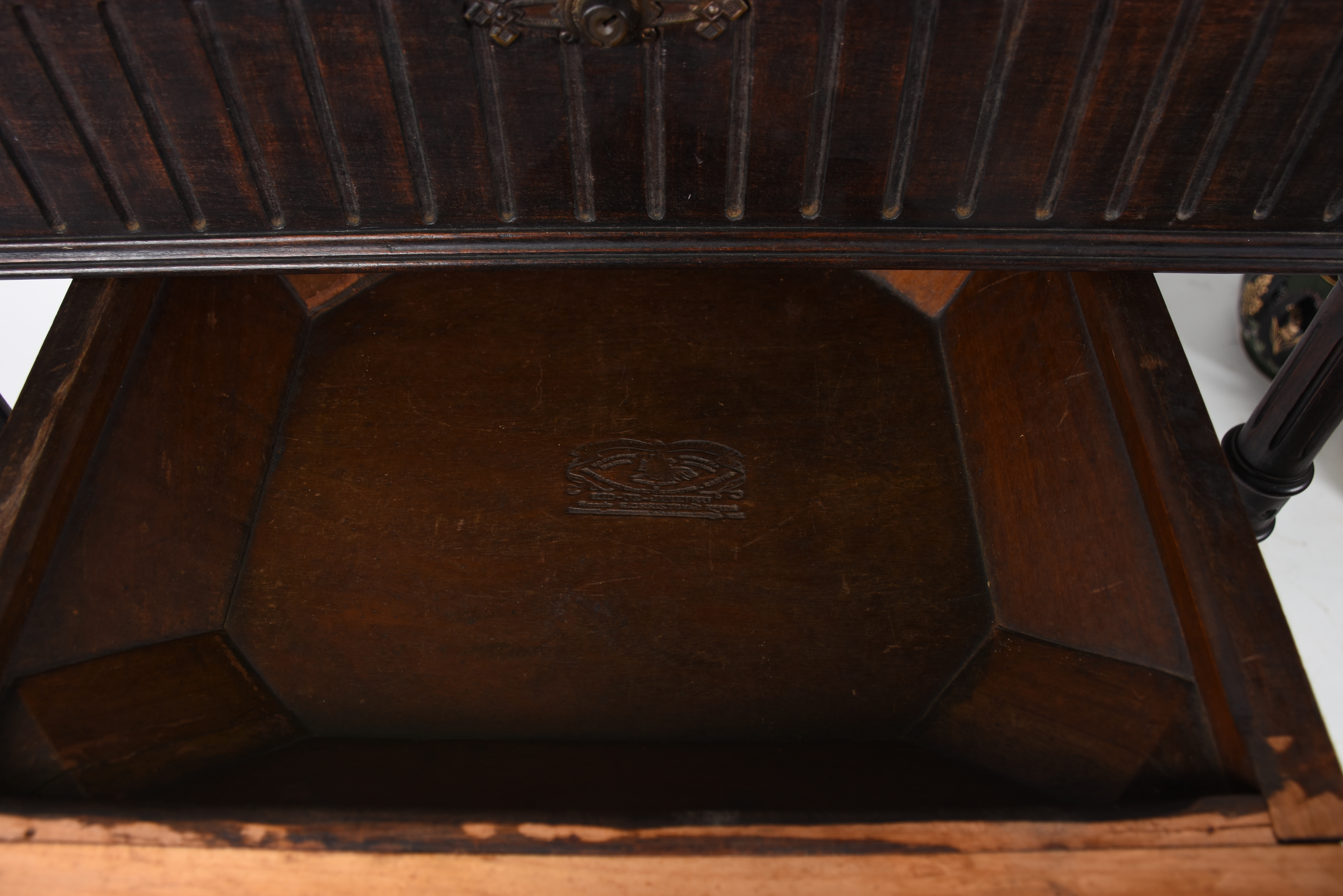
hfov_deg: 61.9
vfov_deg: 43.6
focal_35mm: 30
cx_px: 672
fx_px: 1119
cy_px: 448
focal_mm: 20
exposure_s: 1/50
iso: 160
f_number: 5.6
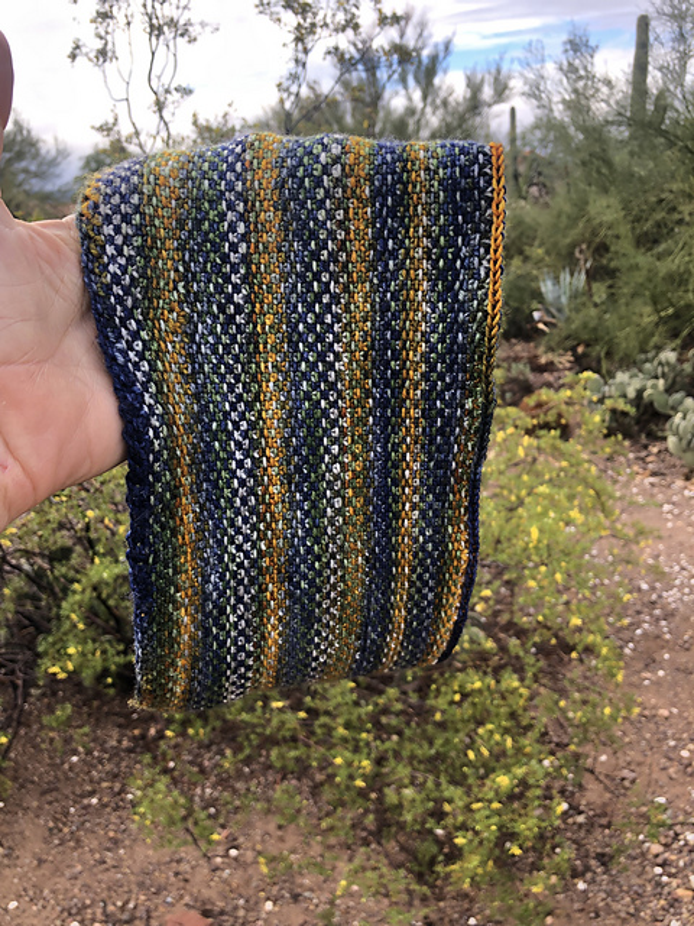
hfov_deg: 49.7
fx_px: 748
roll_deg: +2.9
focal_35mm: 28
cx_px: 347
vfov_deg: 63.4
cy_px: 463
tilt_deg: -19.6
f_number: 1.8
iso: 20
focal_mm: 4
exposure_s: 1/177
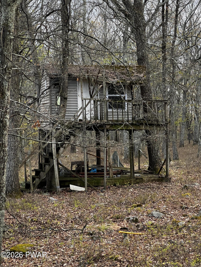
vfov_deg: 25.3
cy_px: 134
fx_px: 596
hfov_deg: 19.1
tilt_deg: +0.0
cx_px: 100
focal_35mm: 77
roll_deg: -0.2
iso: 125
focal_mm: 9
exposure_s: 1/99
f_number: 2.8
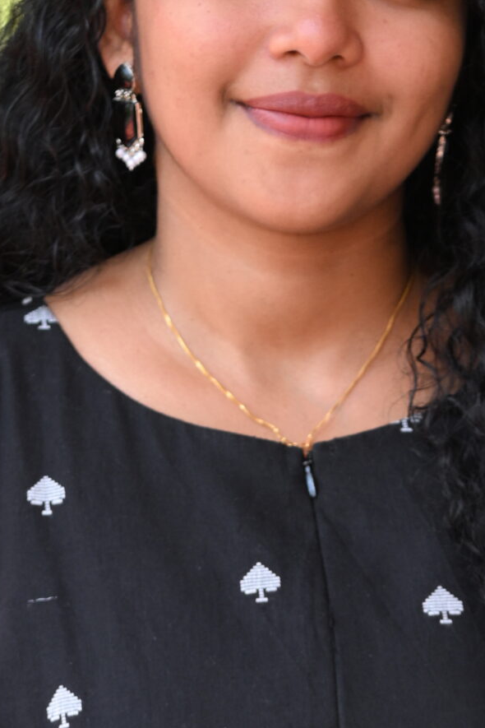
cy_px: 591
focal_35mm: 273
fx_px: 5525
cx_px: 300
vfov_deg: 7.5
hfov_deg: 5.0
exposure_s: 1/160
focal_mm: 63
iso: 200
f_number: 2.8
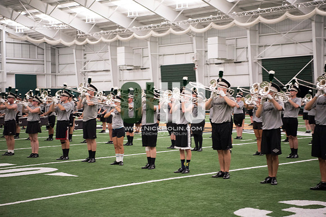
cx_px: 163
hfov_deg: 28.8
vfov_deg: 19.5
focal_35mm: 70
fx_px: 634
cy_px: 108
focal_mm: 70
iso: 3200
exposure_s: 1/200
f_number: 3.2
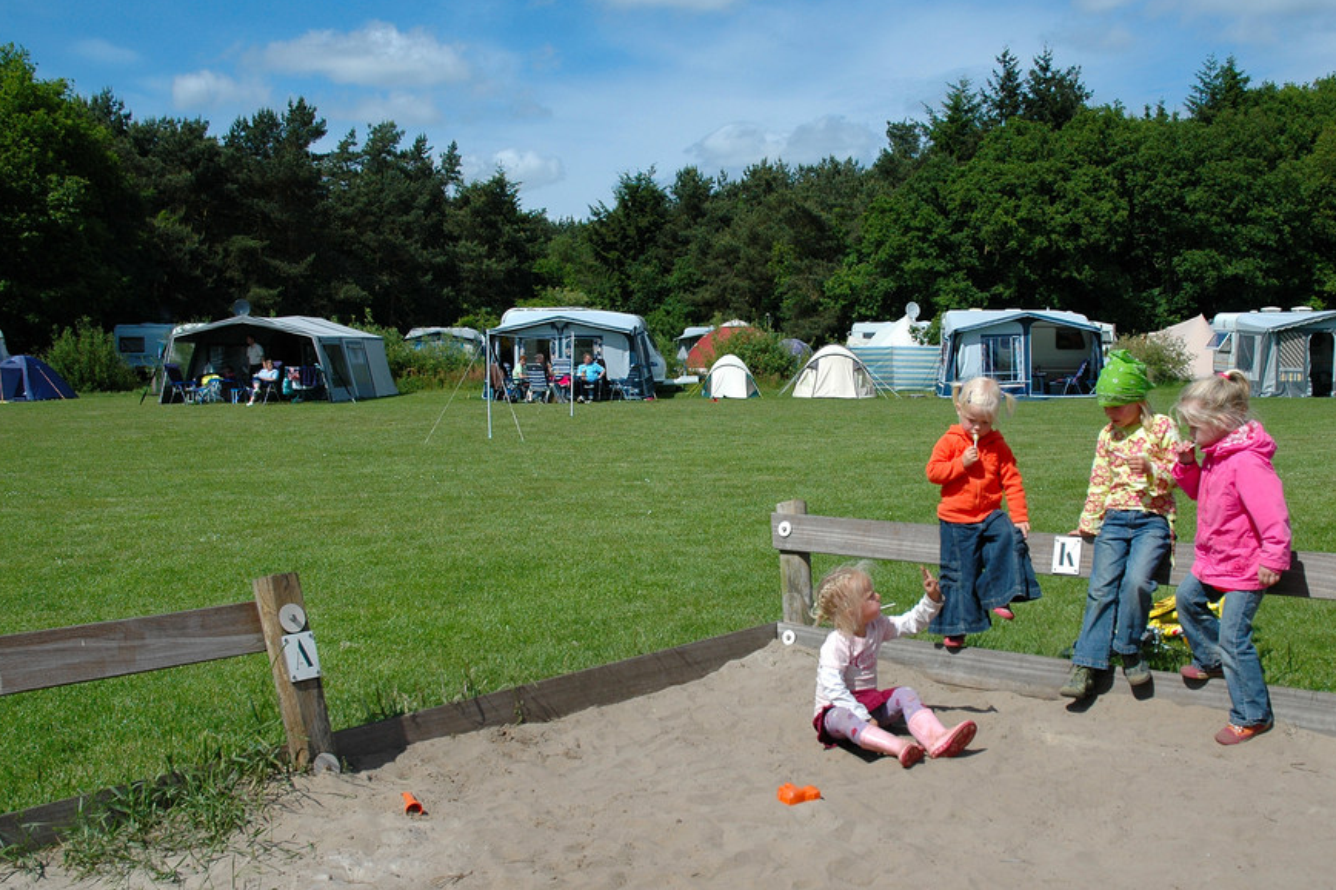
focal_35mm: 38
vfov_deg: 35.0
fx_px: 1410
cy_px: 490
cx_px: 760
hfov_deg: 50.6
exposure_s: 1/750
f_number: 6.7
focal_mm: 22
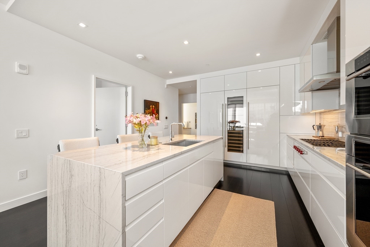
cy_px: 124
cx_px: 185
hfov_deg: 104.2
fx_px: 144
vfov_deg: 81.2
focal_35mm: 14
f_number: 11
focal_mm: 14
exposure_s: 1/13
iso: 320
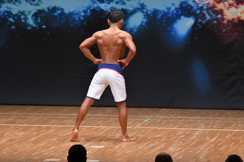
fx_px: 1931
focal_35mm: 285
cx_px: 122
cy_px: 81
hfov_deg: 7.2
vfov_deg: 4.8
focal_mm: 190
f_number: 5.6
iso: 6400
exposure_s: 1/400
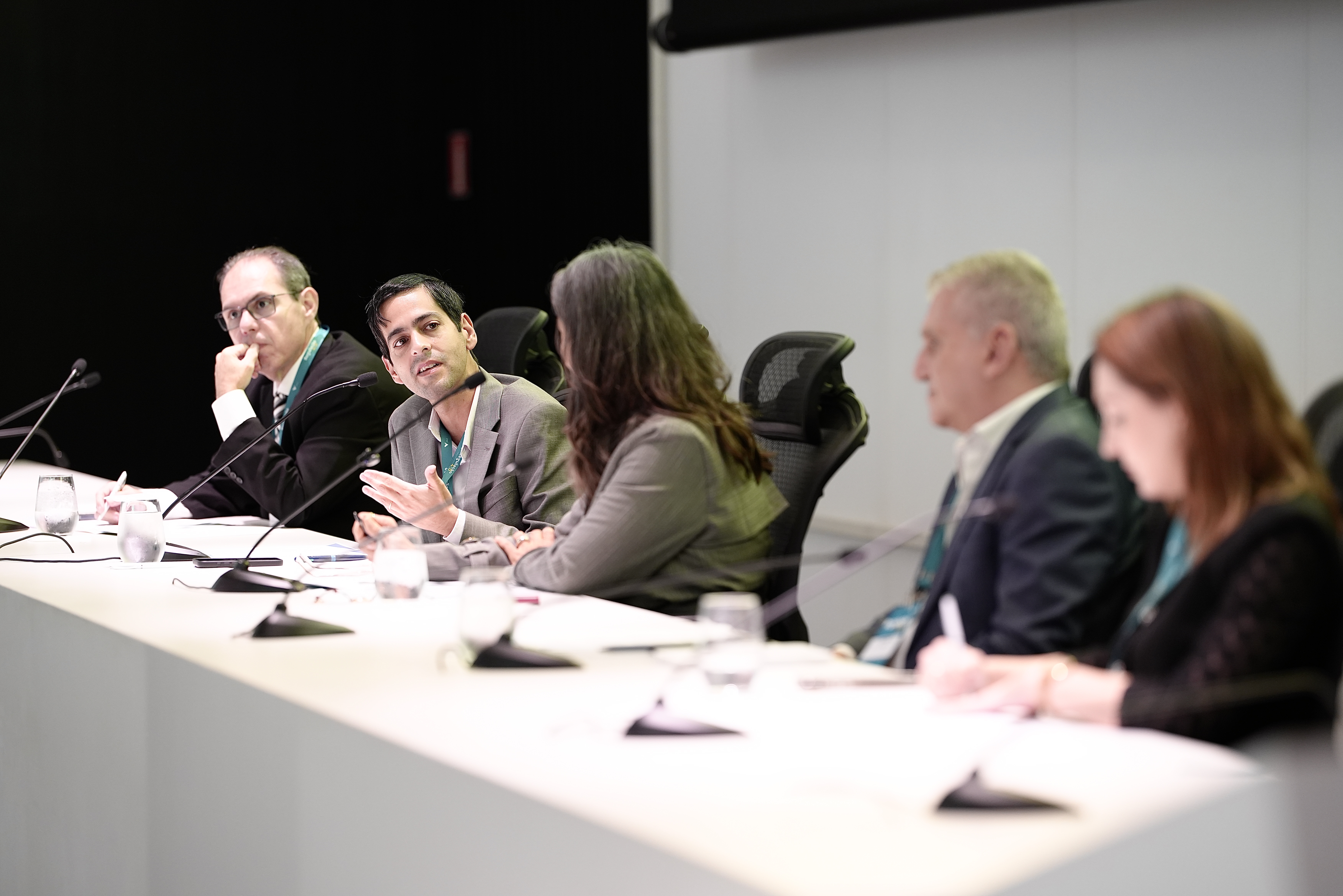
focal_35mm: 135
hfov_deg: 15.2
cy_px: 448
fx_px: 5036
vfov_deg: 10.2
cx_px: 672
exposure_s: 1/125
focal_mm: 135
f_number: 2.2
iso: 1250
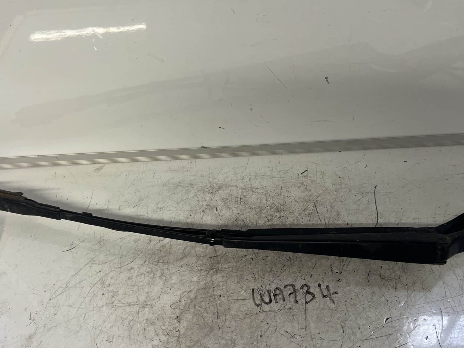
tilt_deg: -51.3
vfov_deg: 36.8
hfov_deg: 47.8
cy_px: 198
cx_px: 257
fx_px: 523
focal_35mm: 39
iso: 100
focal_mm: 5.1
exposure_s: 1/100
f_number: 1.6
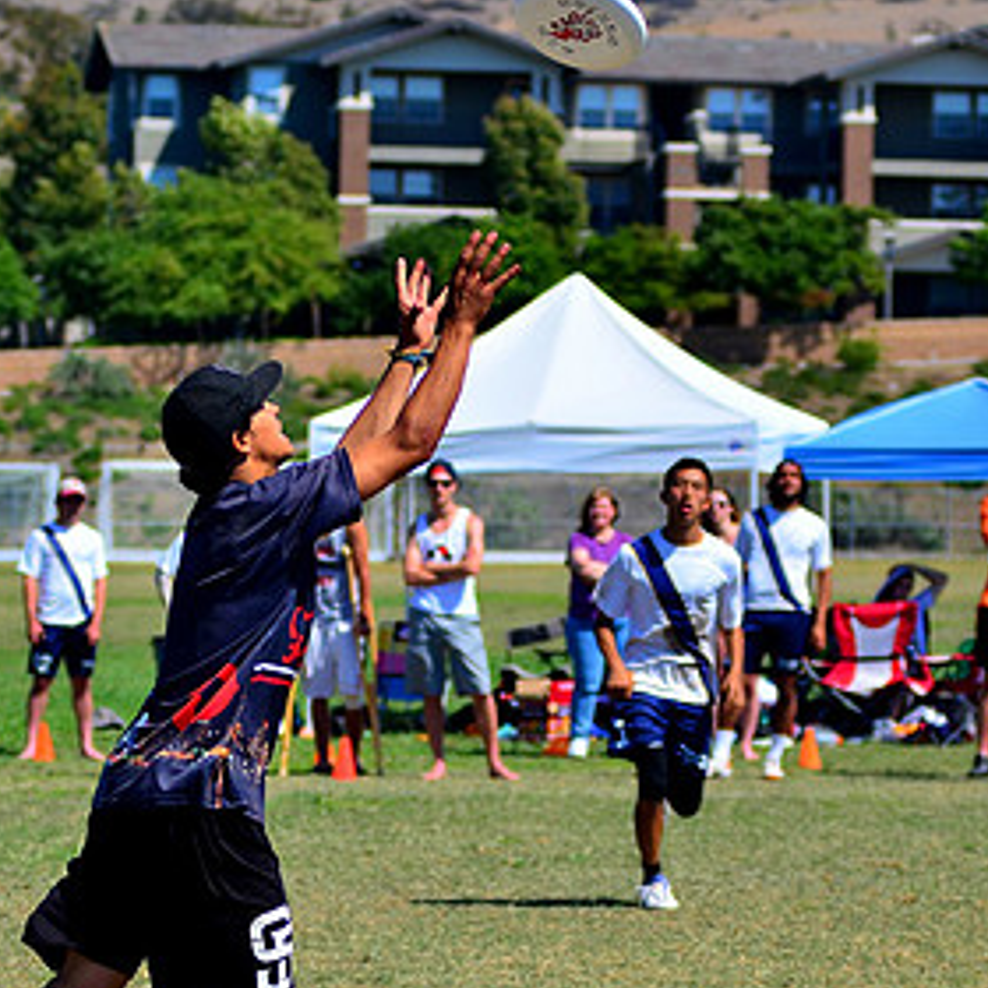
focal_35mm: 211
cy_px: 589
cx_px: 205
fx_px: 6813
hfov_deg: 8.3
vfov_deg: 8.3
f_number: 3.5
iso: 200
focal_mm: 80
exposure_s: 1/3200
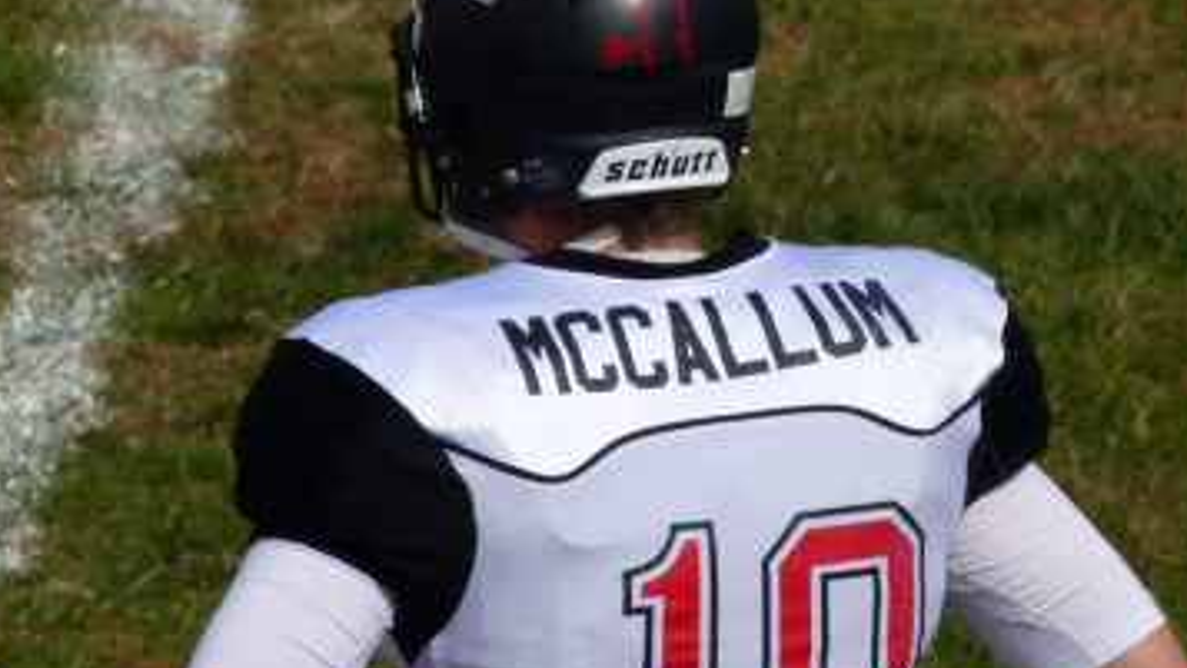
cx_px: 622
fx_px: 46089
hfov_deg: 1.5
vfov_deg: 0.8
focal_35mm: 1464
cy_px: 309
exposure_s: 1/1600
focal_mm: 108
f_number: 5
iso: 100
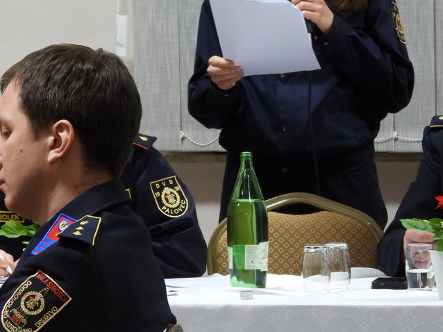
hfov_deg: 5.7
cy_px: 87
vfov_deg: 4.3
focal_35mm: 348
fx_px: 4452
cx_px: 239
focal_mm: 33.2
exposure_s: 1/15
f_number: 4.5
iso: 560
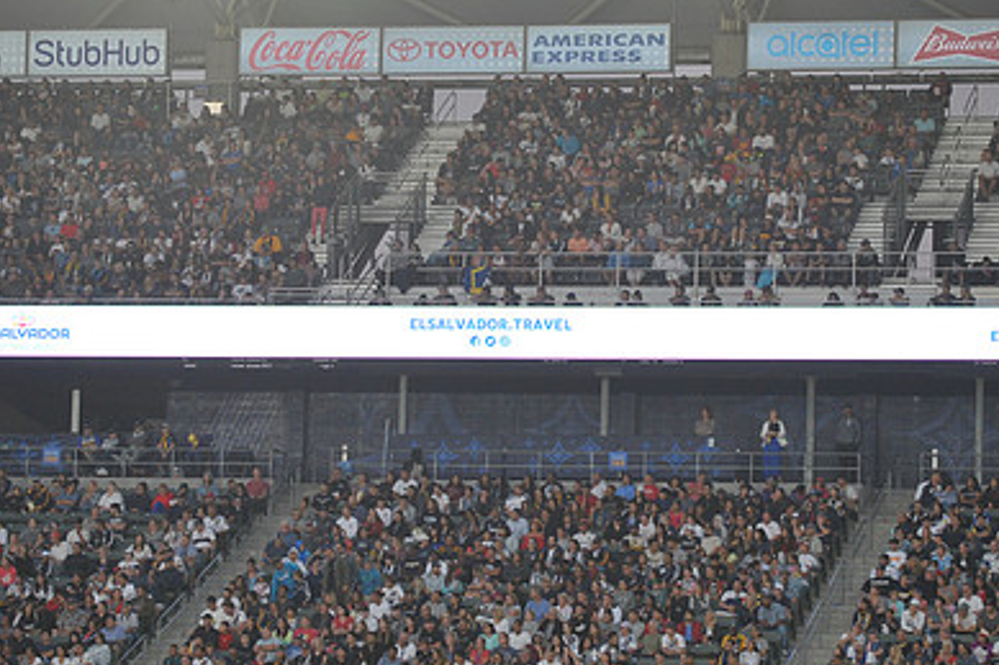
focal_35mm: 179
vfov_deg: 7.7
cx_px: 529
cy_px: 354
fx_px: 4965
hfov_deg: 11.5
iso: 1250
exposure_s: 1/1000
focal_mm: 120
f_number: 2.8
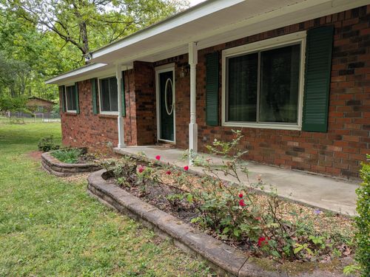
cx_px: 185
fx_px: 257
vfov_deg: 56.8
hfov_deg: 71.6
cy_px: 138
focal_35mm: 24
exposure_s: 1/328
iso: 29
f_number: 1.7
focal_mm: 4.53
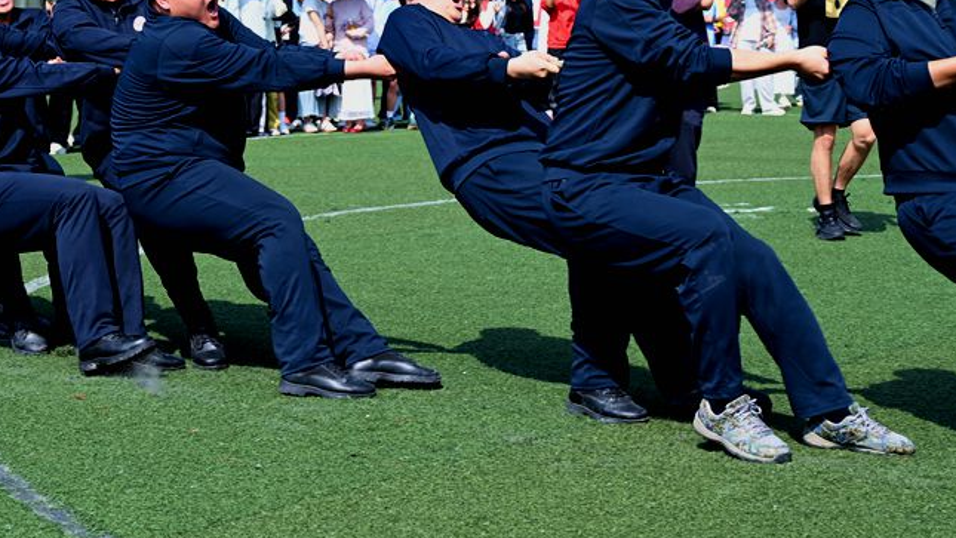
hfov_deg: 23.2
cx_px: 225
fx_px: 2307
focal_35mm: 91
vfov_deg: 13.3
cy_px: 125
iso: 100
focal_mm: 55
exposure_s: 1/200
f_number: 7.1
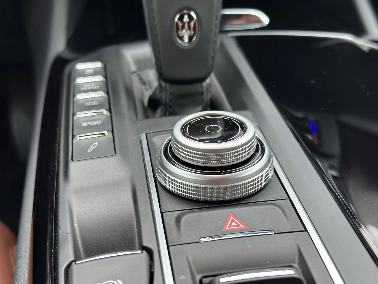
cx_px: 189
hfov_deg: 39.7
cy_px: 142
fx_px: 524
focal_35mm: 48
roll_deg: -1.7
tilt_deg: -36.2
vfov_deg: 30.3
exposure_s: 1/129
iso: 100
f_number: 1.78
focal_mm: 6.86
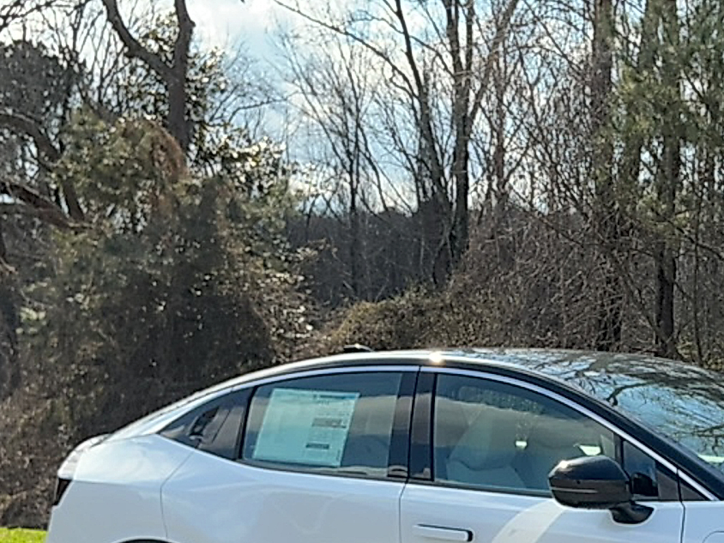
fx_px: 1150
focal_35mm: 55
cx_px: 629
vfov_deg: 25.7
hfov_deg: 33.4
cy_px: 491
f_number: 1.8
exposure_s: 1/1121
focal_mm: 3
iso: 25
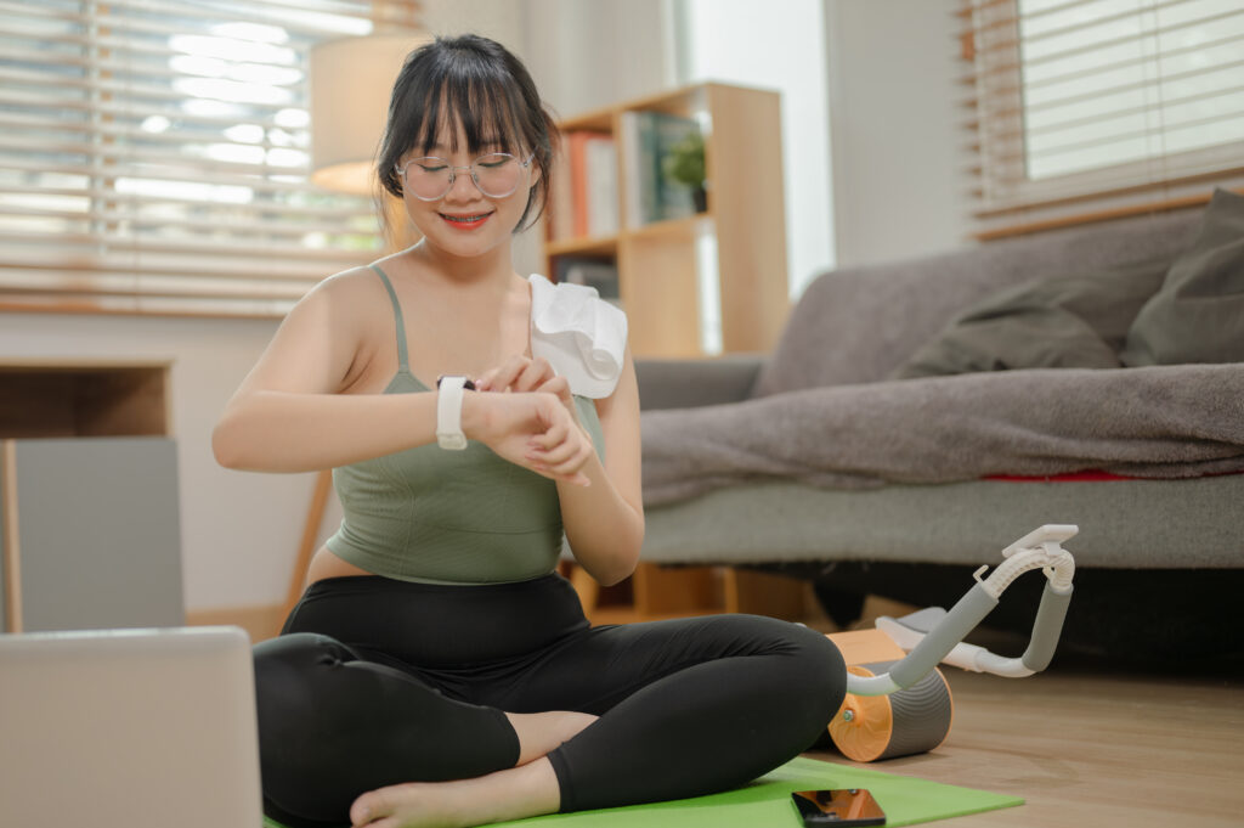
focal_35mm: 50
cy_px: 414
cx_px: 622
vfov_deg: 26.9
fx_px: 1726
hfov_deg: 39.6
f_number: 1.8
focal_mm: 50
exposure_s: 1/250
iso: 250
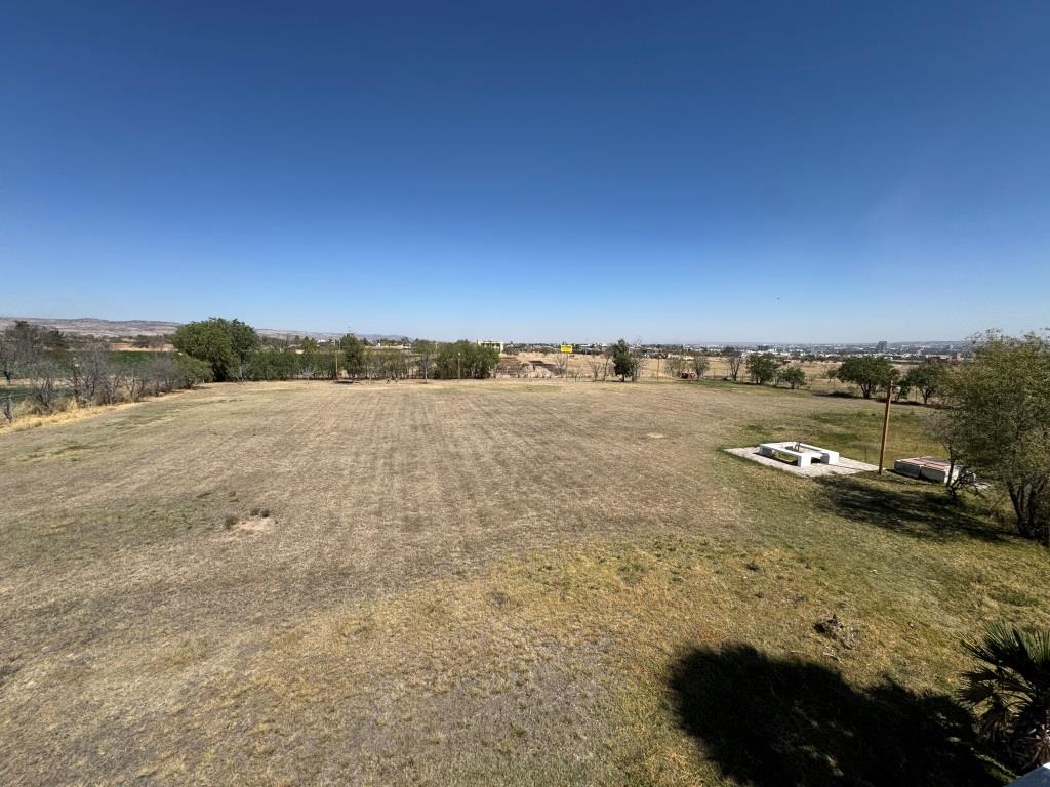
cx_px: 525
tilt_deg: -7.9
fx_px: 425
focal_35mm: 14
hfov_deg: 102.1
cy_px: 394
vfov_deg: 85.7
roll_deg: +0.1
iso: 50
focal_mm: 2.22
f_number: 2.2
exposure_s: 1/3106
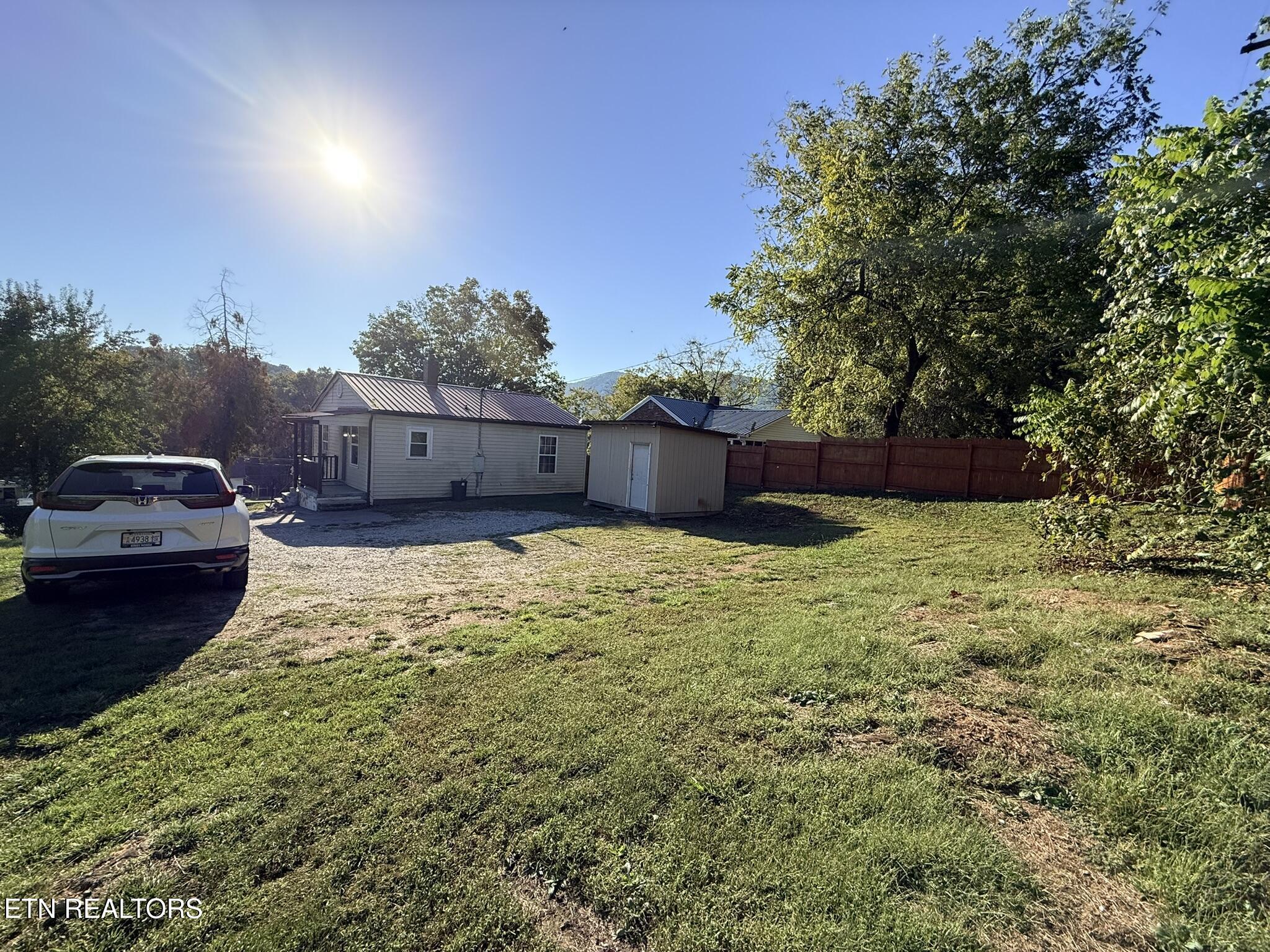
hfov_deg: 102.1
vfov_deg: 85.7
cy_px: 476
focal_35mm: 14
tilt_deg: -3.3
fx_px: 514
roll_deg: -3.4
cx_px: 635
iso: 64
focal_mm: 2.22
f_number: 2.2
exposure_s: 1/2410
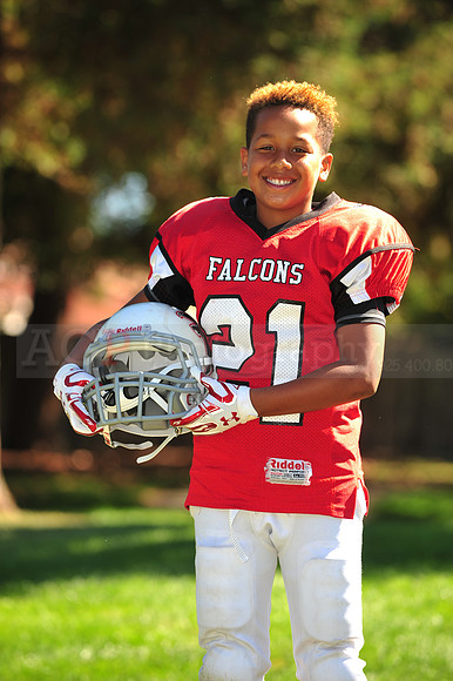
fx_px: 3779
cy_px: 340
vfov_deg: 10.3
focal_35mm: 200
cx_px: 226
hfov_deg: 6.9
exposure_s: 1/250
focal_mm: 200
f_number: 4.5
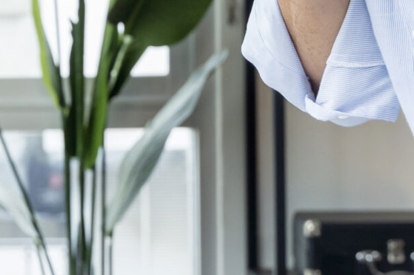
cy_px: 9
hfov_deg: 12.2
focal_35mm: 168
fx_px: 1931
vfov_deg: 8.1
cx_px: 170
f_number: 5
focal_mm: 40
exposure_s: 1/400
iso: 800
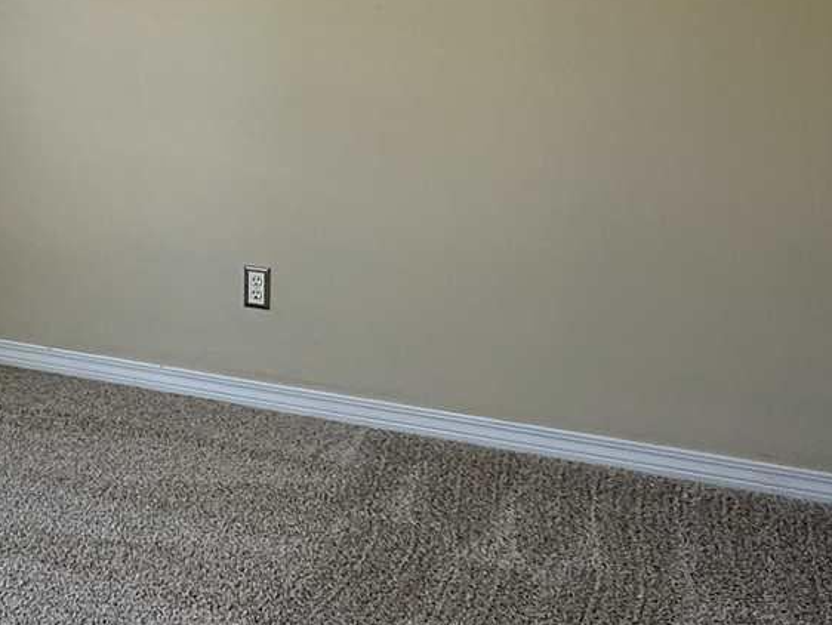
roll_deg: -0.9
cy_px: 84
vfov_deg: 27.7
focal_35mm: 51
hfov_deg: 36.9
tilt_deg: -5.9
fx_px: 1226
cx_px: 255
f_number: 2.2
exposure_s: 1/99
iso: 100
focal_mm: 2.22
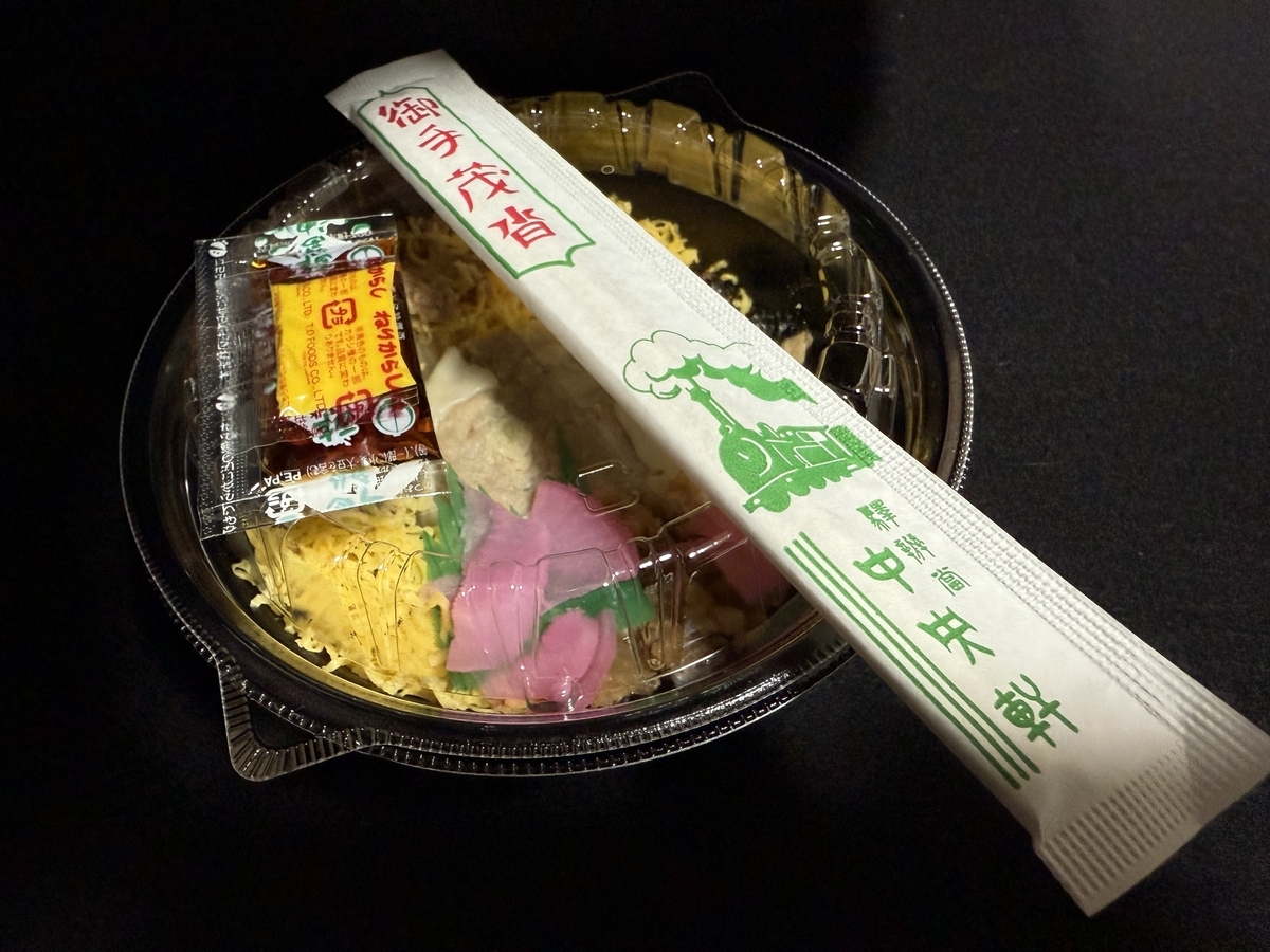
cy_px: 476
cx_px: 635
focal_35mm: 24
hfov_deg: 71.6
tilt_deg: -54.8
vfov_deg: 56.8
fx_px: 881
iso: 320
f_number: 2.2
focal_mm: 2.22
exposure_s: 1/60
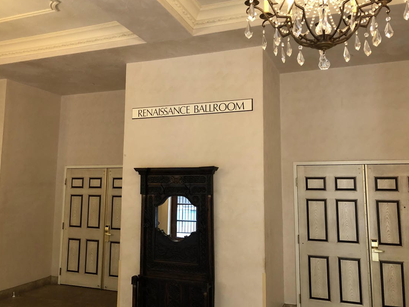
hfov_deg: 58.4
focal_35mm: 31
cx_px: 204
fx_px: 366
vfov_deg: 45.4
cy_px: 141
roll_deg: -0.8
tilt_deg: +5.9
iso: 100
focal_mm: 3.99
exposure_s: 1/11
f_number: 1.8
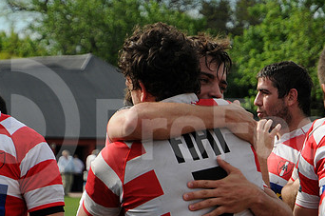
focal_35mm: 183
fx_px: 1650
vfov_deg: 7.5
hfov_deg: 11.3
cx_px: 173
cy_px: 127
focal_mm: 72
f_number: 5.6
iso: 320
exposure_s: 1/1250
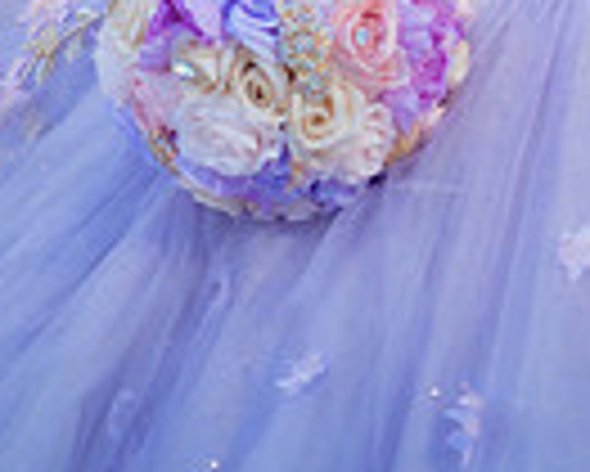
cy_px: -405
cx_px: 464
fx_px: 4771
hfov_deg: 7.1
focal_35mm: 273
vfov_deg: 5.6
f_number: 1.8
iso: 125
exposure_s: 1/1250
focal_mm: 85
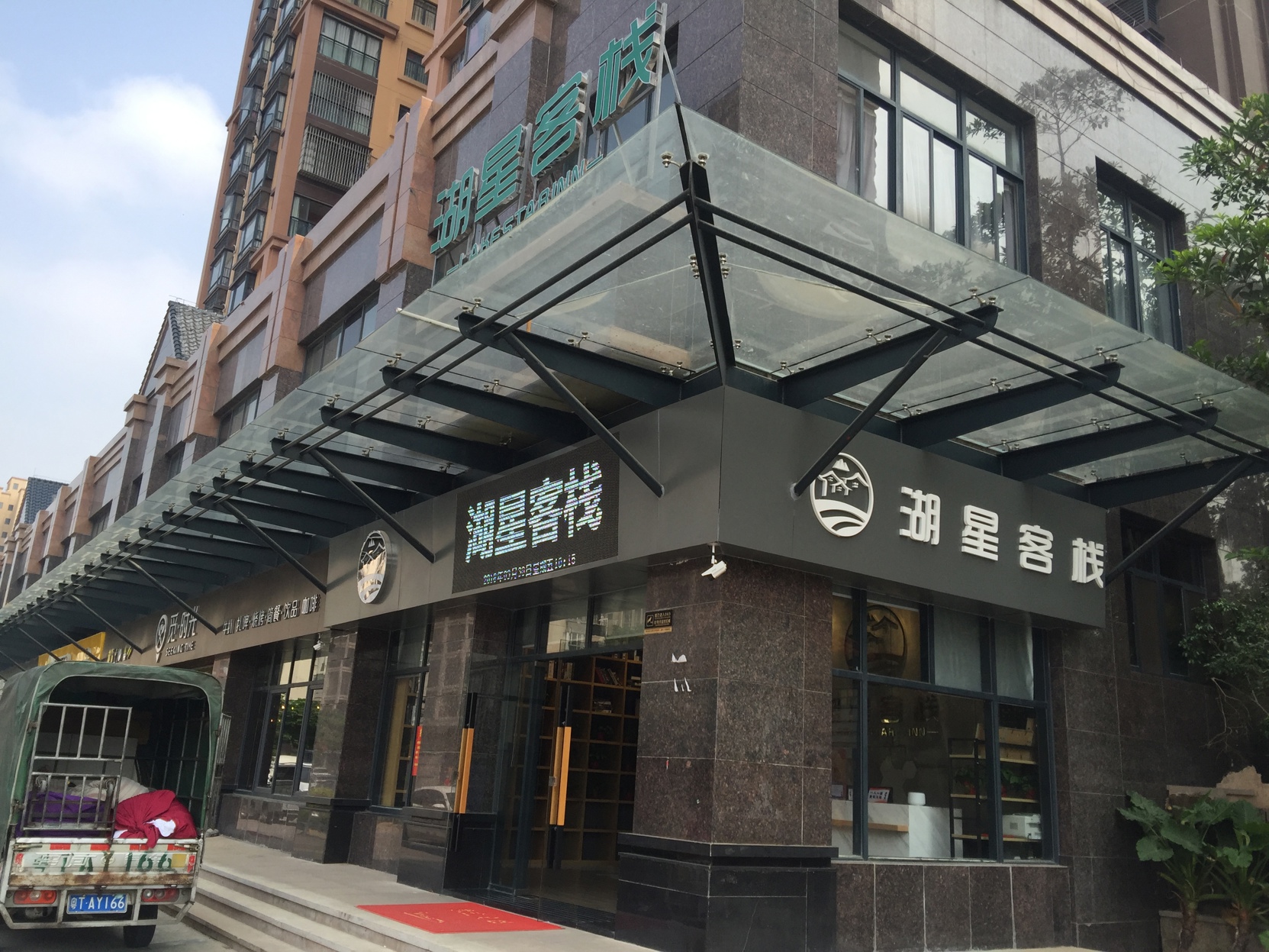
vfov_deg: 48.2
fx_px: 1063
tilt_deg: +16.2
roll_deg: -5.9
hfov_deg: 61.7
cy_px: 476
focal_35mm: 29
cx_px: 634
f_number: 2.2
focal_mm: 4.15
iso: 32
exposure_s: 1/920
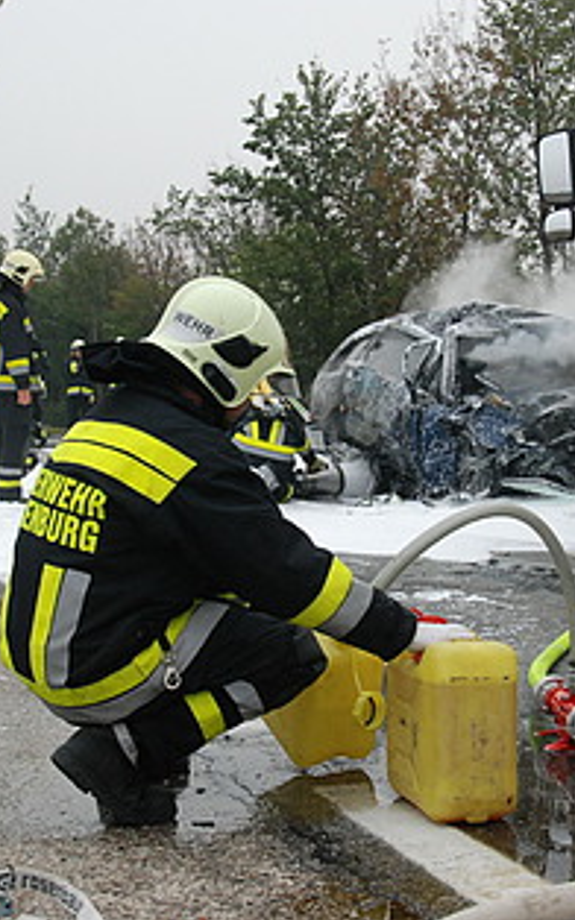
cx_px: 345
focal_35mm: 72
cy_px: 456
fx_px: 1801
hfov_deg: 18.1
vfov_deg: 28.7
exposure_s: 1/250
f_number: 8
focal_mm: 31
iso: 800
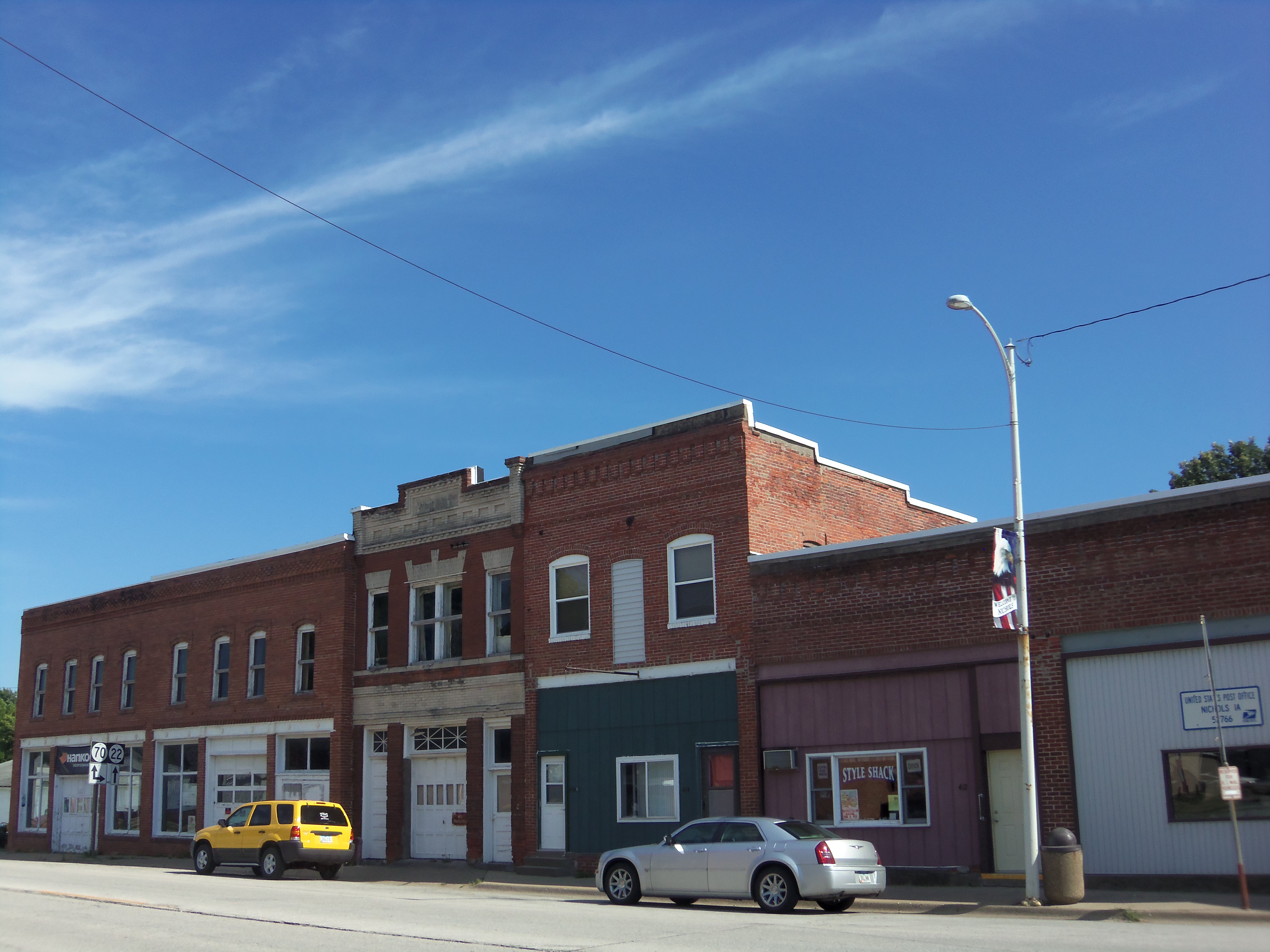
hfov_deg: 49.0
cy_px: 476
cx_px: 635
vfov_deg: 37.7
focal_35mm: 38
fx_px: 1394
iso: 64
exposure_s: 1/80
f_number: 11.7
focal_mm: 6.8
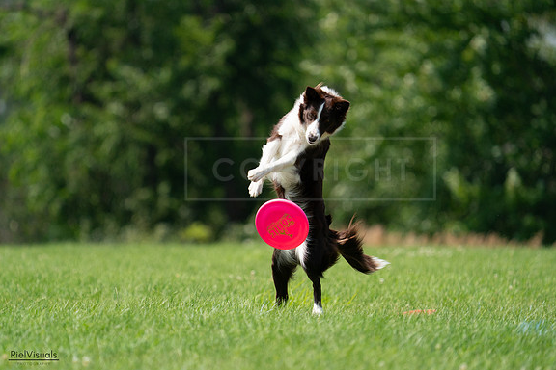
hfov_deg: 4.7
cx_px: 277
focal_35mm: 436
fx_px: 6733
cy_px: 185
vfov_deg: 3.2
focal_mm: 433
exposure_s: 1/4000
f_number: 6.3
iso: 1250
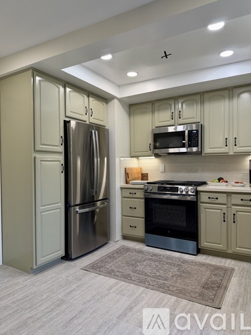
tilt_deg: -0.1
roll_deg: +0.4
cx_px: 126
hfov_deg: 56.8
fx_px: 232
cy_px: 168
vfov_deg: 71.6
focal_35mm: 24
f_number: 1.78
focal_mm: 6.76
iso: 200
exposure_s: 1/229
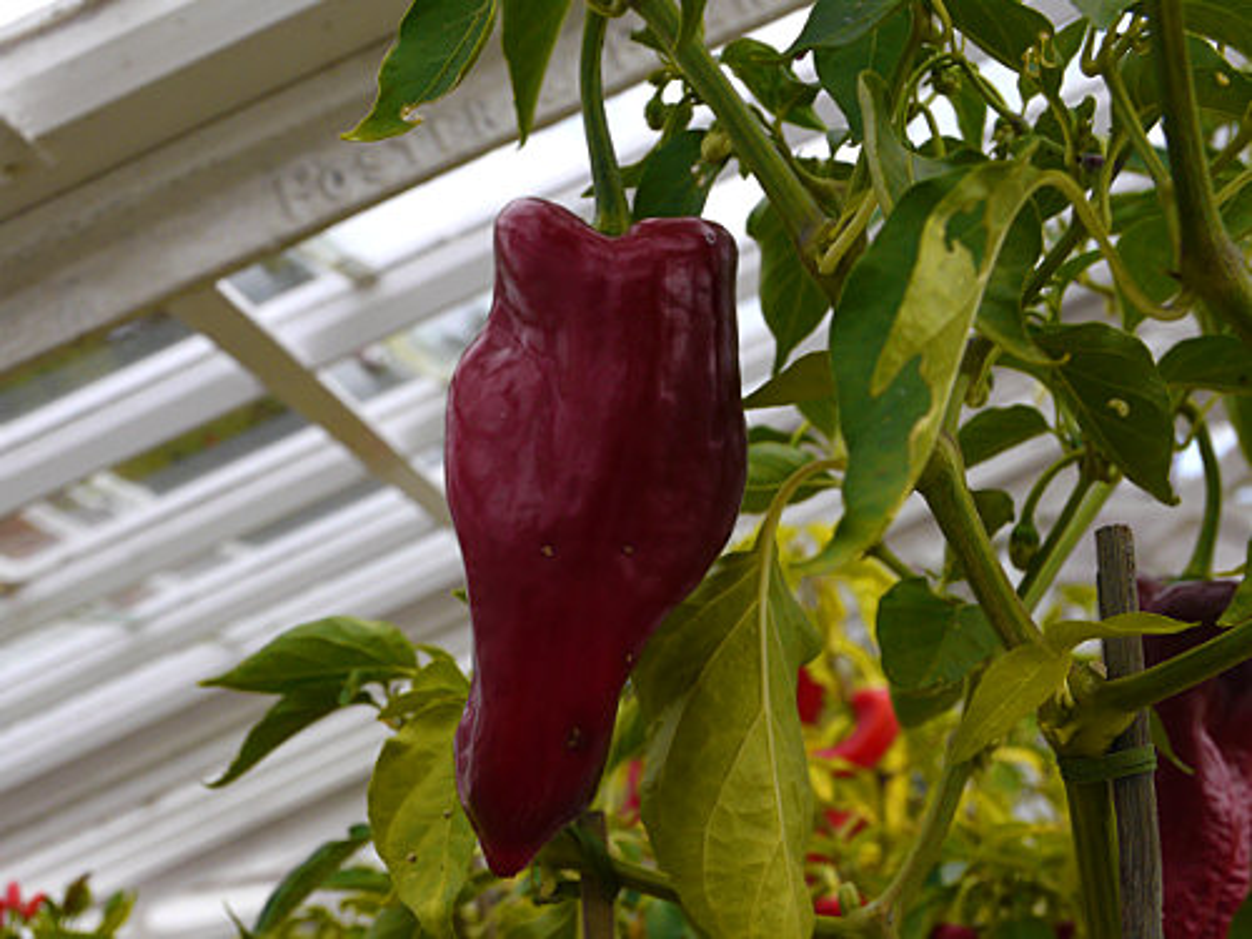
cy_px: 470
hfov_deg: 46.8
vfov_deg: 36.0
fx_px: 1447
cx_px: 626
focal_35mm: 40
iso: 160
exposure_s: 1/320
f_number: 6.3
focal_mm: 20
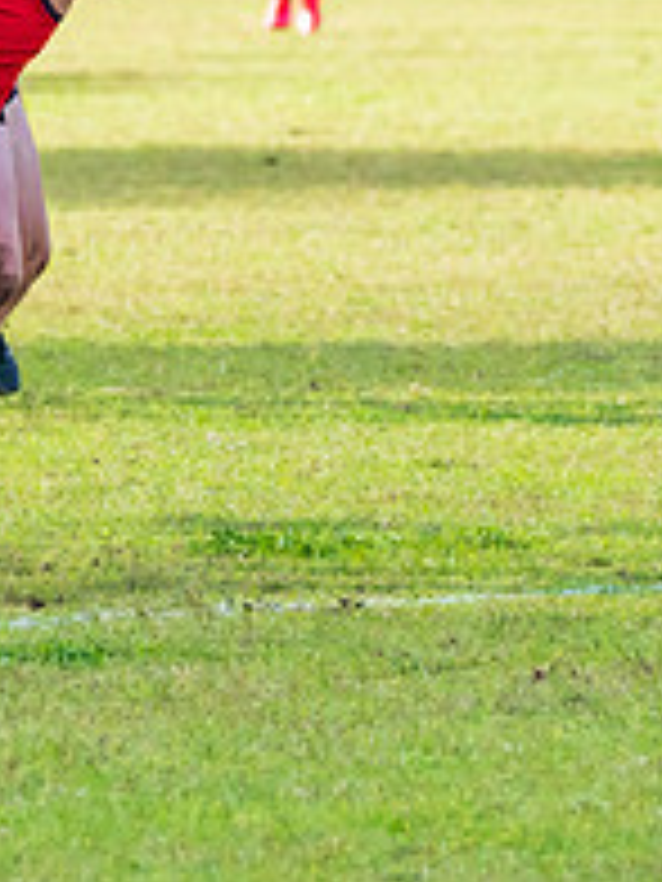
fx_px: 17671
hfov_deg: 2.1
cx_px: 180
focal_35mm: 693
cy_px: 60
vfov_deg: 2.9
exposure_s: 1/1250
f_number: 7.1
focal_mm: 210
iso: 1000
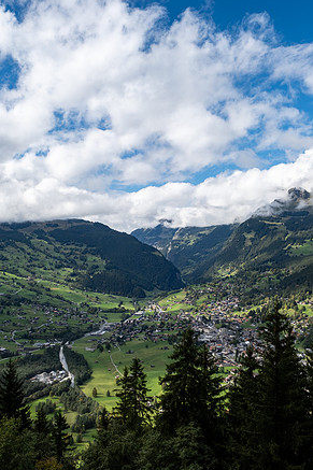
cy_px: 231
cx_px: 153
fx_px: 444
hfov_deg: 38.9
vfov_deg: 55.8
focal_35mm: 34
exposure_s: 1/450
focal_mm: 22
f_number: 5.6
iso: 320
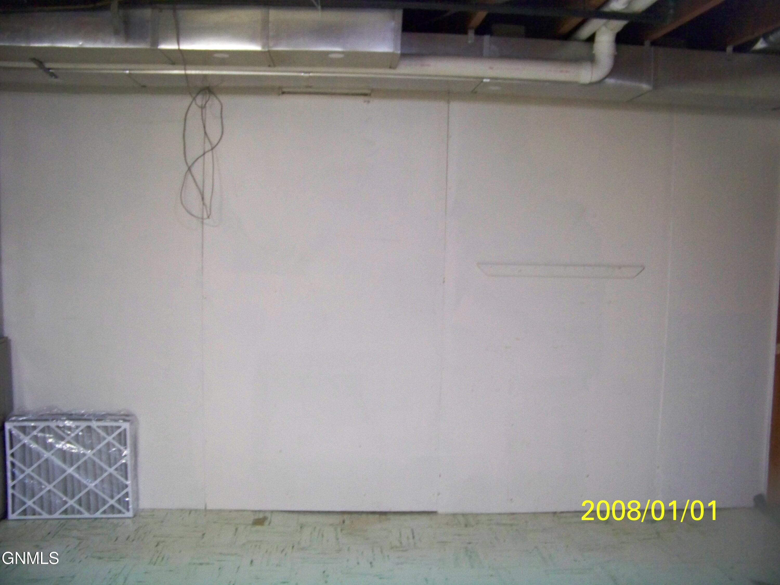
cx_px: 390
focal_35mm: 33
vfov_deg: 42.9
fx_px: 744
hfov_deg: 55.4
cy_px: 292
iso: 500
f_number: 2.8
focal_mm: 5.85
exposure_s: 1/30
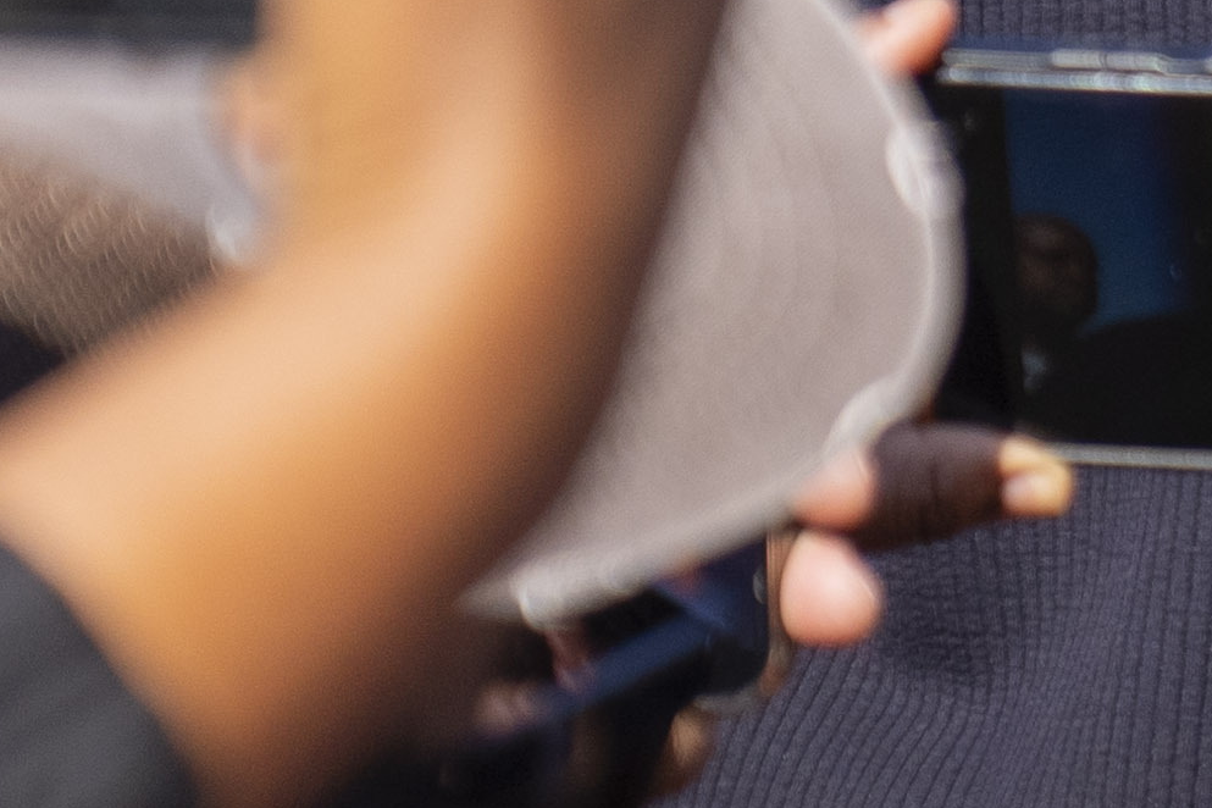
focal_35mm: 594
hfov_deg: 3.5
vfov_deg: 2.3
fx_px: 19996
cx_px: 1328
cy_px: -593
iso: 100
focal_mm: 70
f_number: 2.8
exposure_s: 1/2000
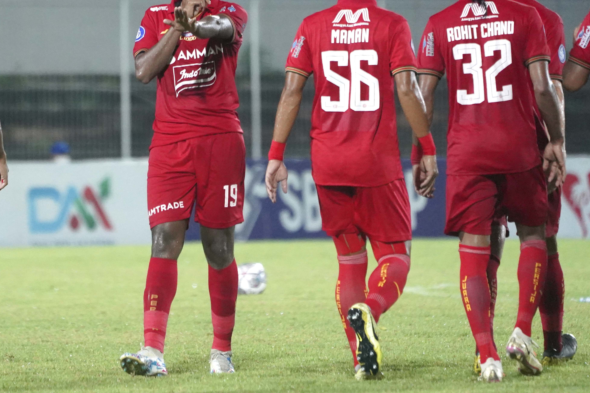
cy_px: 139
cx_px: 247
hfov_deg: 3.7
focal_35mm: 551
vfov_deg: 2.5
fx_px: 9030
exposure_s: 1/640
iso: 10000
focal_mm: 361
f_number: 5.6
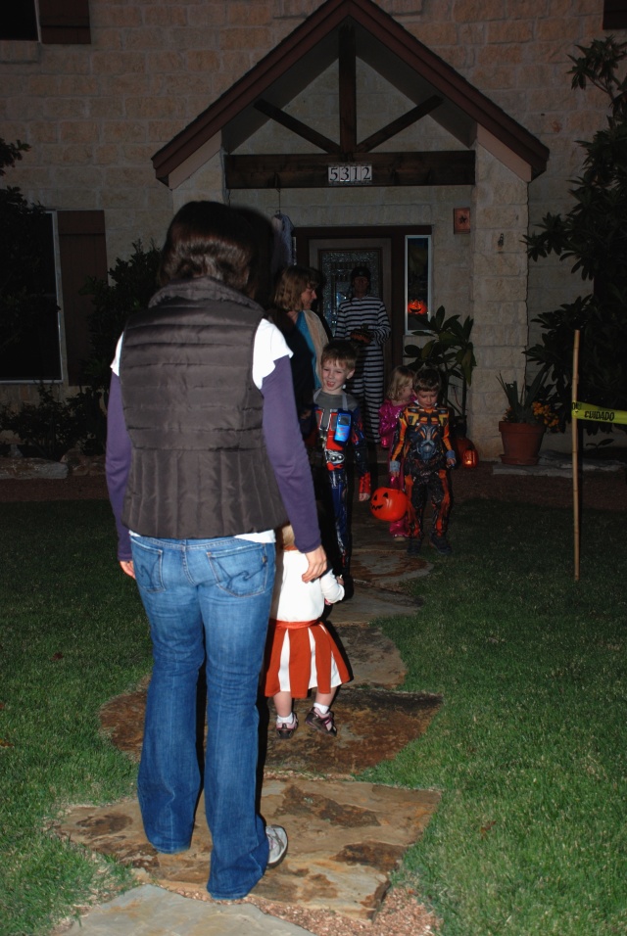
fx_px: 1016
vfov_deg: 49.5
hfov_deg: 34.3
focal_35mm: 39
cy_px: 468
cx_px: 314
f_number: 4
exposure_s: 1/60
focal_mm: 26
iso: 200
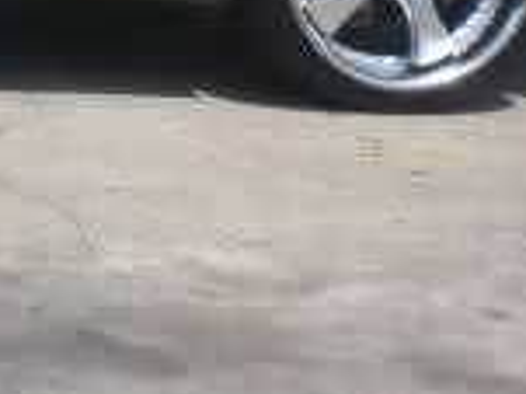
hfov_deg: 11.6
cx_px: -314
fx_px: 2444
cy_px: -279
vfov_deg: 8.9
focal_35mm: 161
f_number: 4.4
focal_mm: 6.3
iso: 50
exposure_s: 1/500
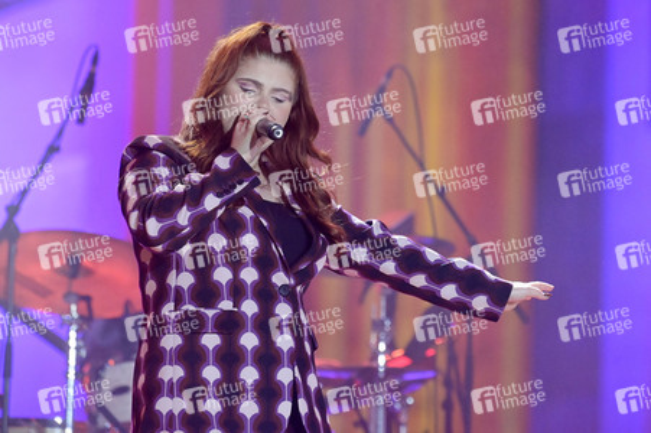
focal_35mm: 320
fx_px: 5782
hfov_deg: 6.4
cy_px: 216
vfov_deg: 4.3
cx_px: 326
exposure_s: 1/640
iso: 12800
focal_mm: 320
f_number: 5.6
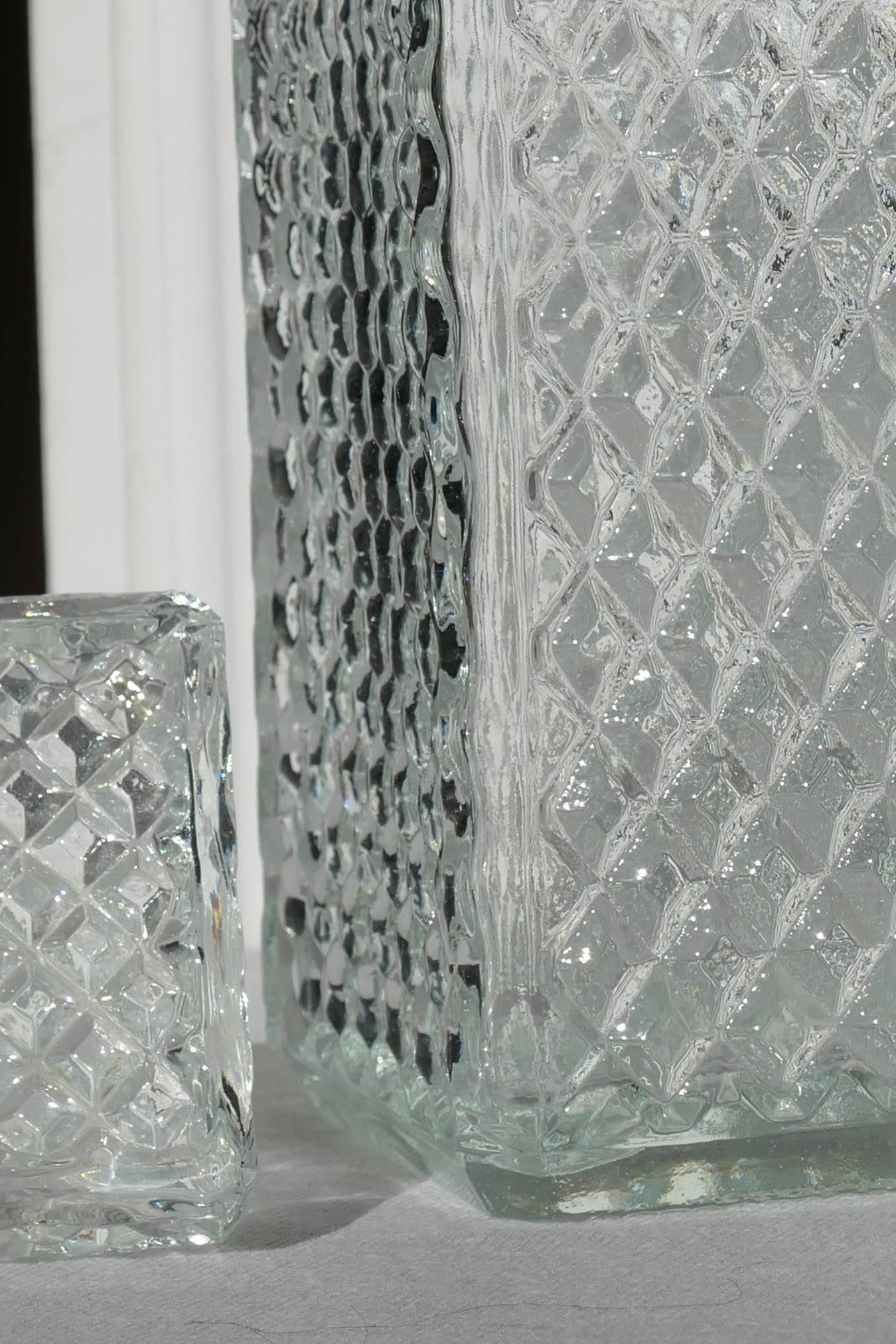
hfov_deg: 8.9
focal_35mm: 154
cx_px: 418
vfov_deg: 13.3
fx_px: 5749
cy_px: 325
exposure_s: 1/1600
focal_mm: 20.62
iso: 125
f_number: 6.3
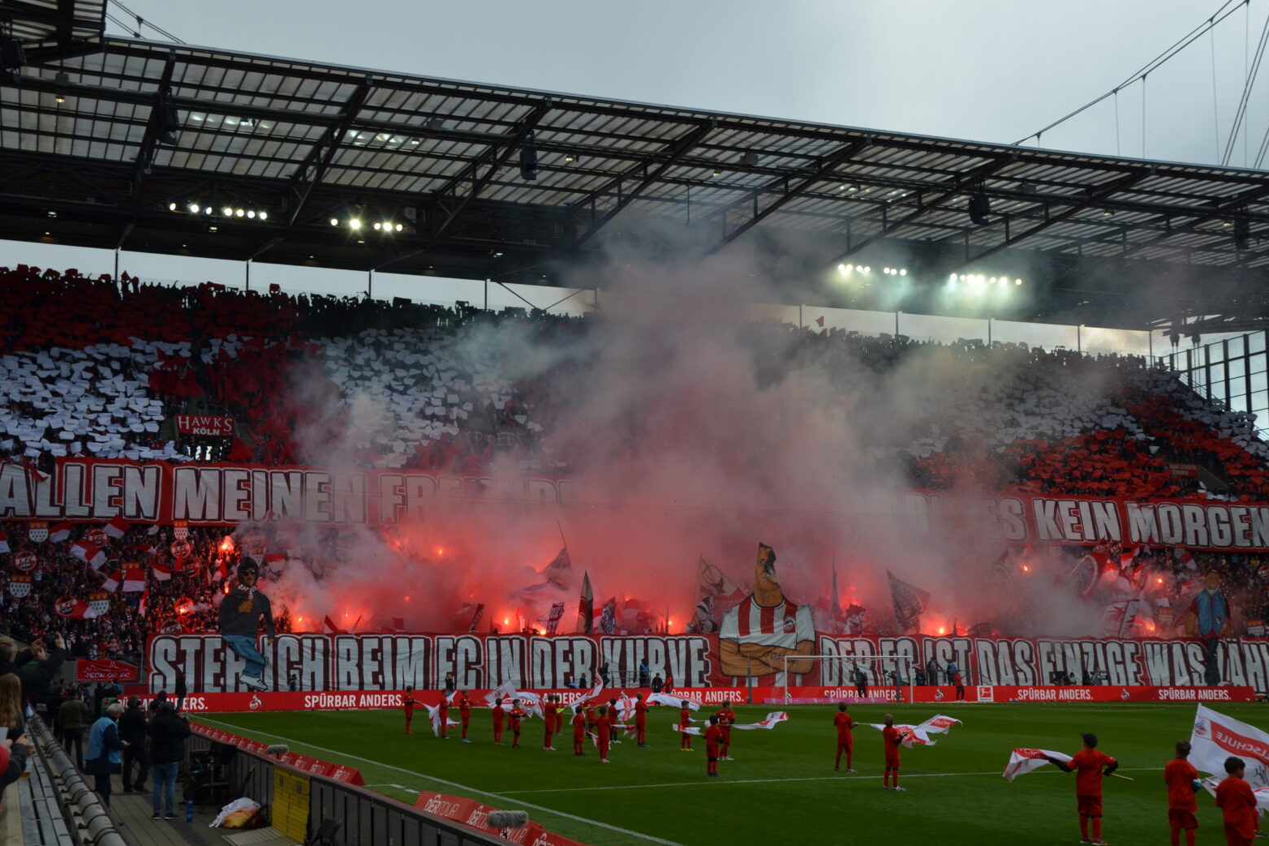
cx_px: 637
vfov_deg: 27.5
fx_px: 1727
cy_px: 428
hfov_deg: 40.3
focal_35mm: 49
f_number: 8
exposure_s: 1/250
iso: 180
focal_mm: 32
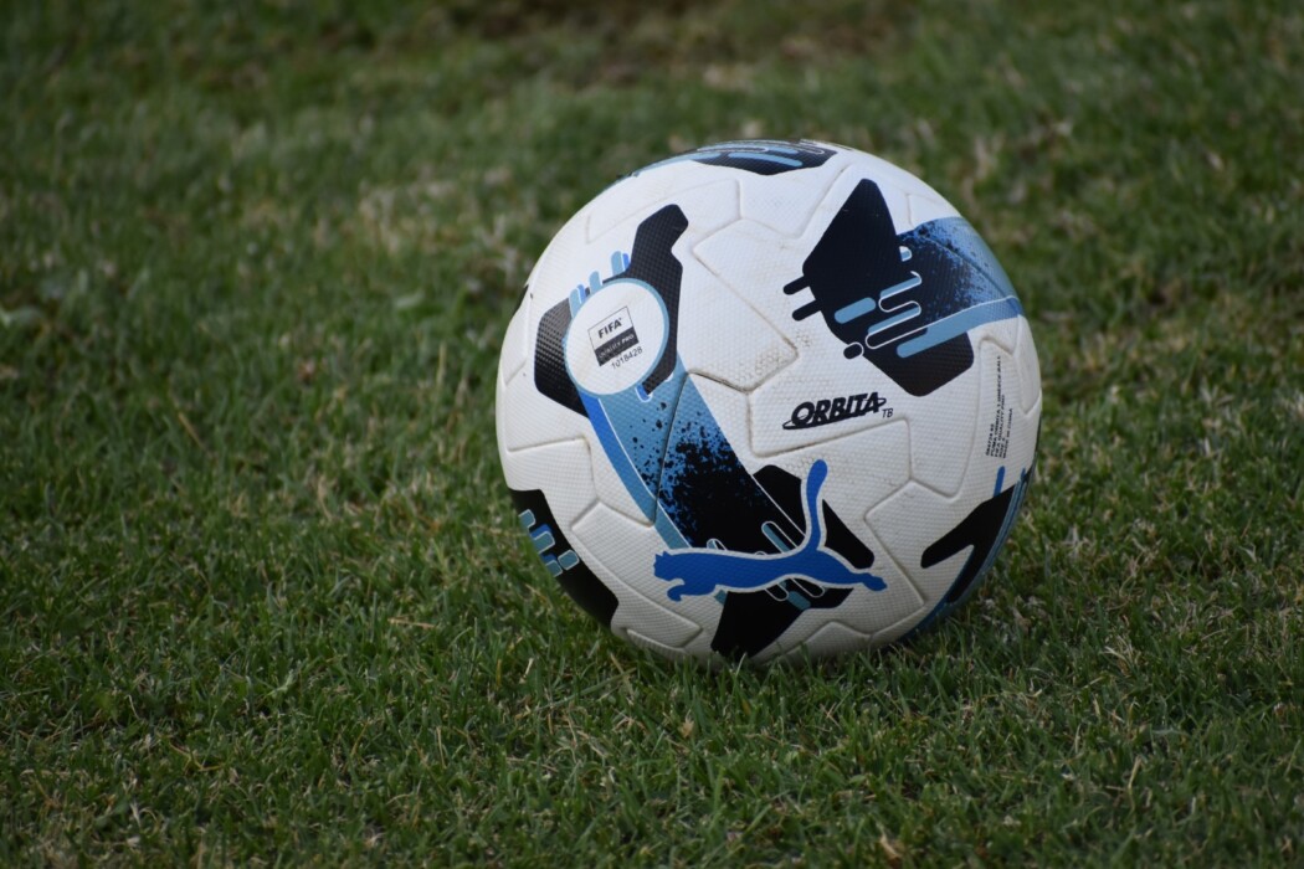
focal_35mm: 450
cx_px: 652
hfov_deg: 4.6
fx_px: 16299
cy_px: 434
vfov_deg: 3.1
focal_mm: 300
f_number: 6.3
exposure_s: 1/500
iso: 560
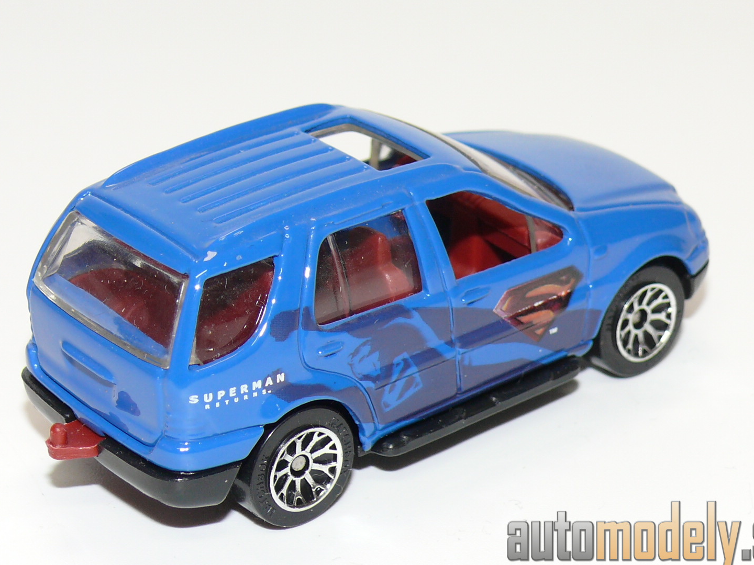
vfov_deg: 12.3
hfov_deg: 16.4
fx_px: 2614
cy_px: 267
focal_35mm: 120
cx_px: 386
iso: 100
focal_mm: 13.8
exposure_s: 1/30
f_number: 4
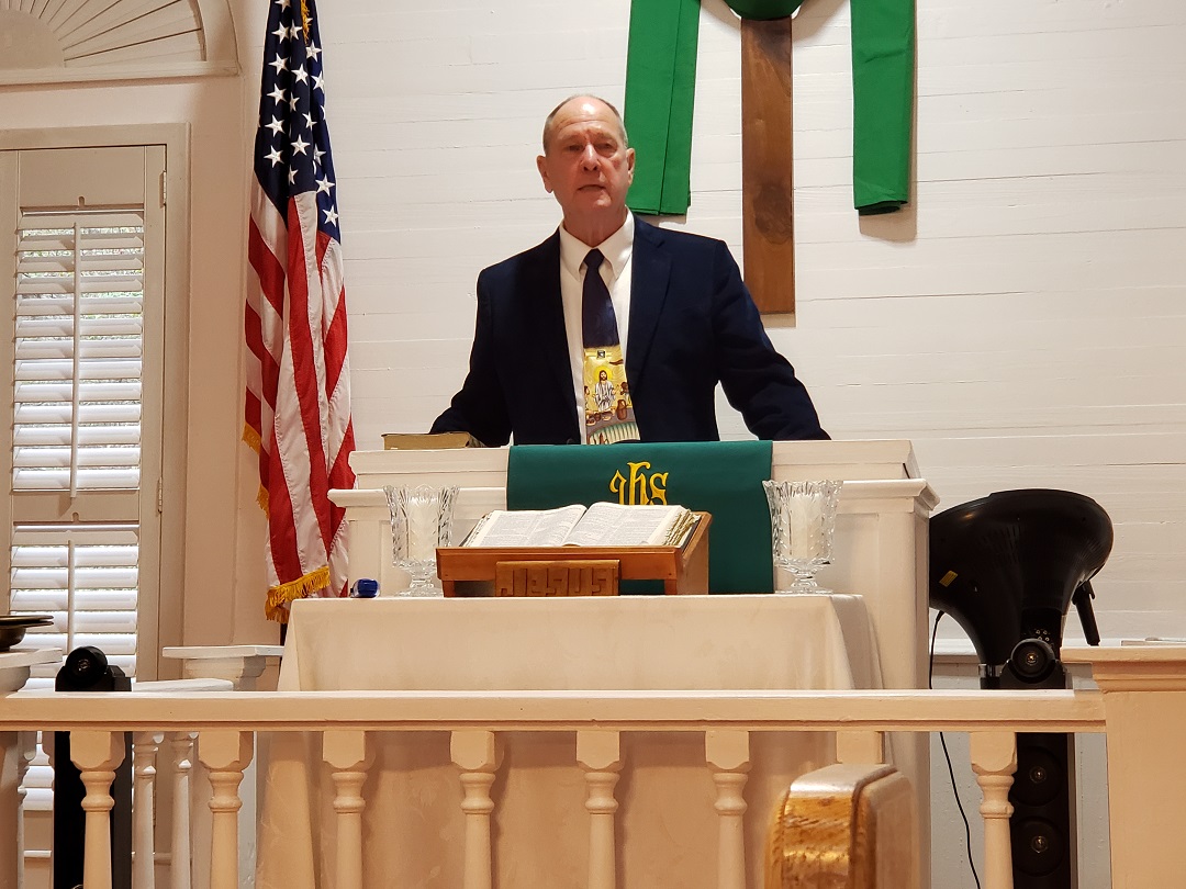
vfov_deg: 28.0
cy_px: 444
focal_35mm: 52
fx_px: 1782
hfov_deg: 36.8
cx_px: 593
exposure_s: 1/20
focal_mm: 6
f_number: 2.4
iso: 200
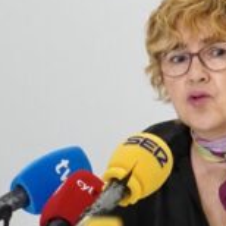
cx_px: 503
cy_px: 50
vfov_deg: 2.8
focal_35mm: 629
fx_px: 4646
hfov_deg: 2.8
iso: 1250
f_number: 4
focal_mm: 99
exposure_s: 1/160
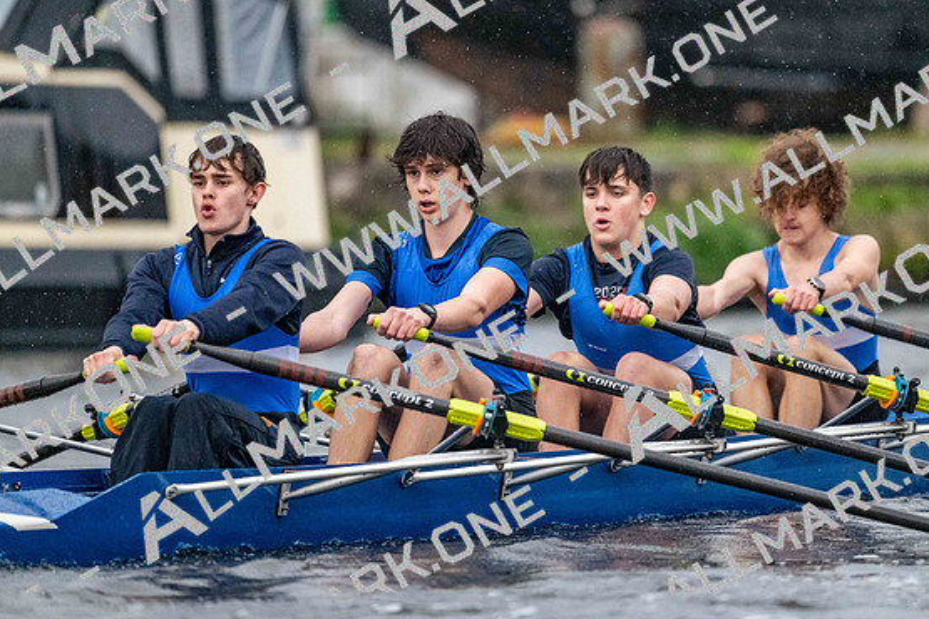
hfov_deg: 4.9
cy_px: 305
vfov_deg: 3.3
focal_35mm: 418
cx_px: 480
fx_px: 10786
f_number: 4.5
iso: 12800
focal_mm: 400
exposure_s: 1/2000
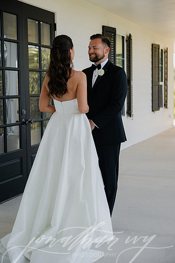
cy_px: 132
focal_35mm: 57
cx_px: 88
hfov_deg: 23.8
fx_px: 416
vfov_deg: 35.1
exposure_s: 1/3200
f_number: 3.2
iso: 1600
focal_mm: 57
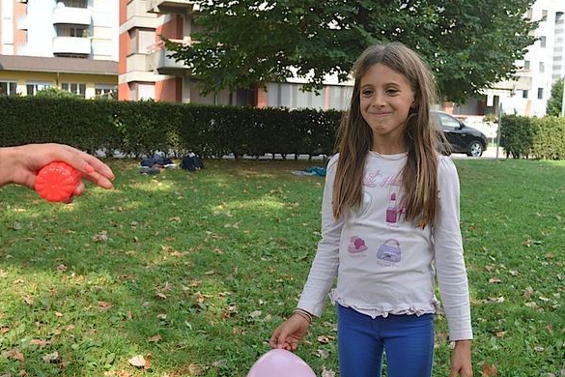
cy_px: 190
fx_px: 628
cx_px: 287
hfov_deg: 48.5
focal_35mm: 40
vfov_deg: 33.4
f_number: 5.6
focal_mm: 26
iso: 100
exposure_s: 1/125
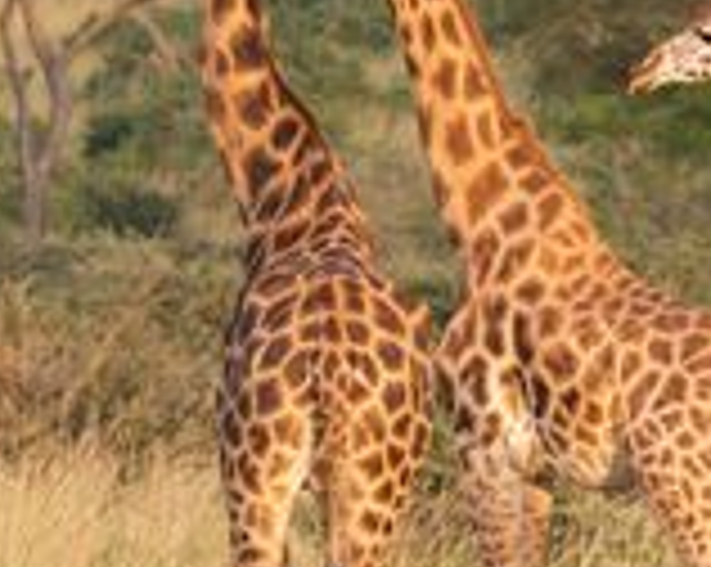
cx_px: 792
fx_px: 19609
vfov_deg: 1.7
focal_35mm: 933
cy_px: 180
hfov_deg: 2.1
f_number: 10
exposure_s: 1/125
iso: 400
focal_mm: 306
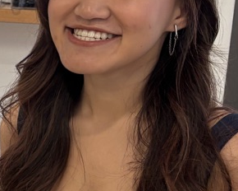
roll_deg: -1.2
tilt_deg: -10.0
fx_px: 986
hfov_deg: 11.5
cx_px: -323
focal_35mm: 140
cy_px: 107
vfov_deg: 11.0
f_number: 1.6
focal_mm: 5.96
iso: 100
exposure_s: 1/60
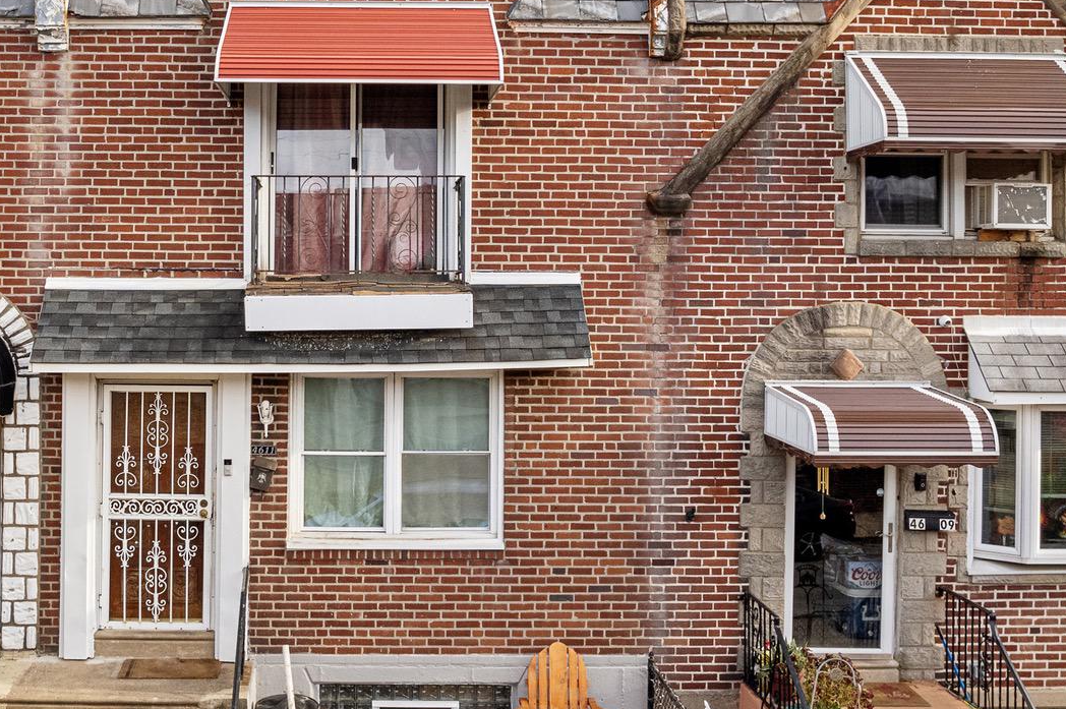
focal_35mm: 43
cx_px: 363
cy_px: 271
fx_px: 1272
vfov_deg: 31.0
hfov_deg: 44.8
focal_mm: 8.38
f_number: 2.8
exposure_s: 1/1000
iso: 100
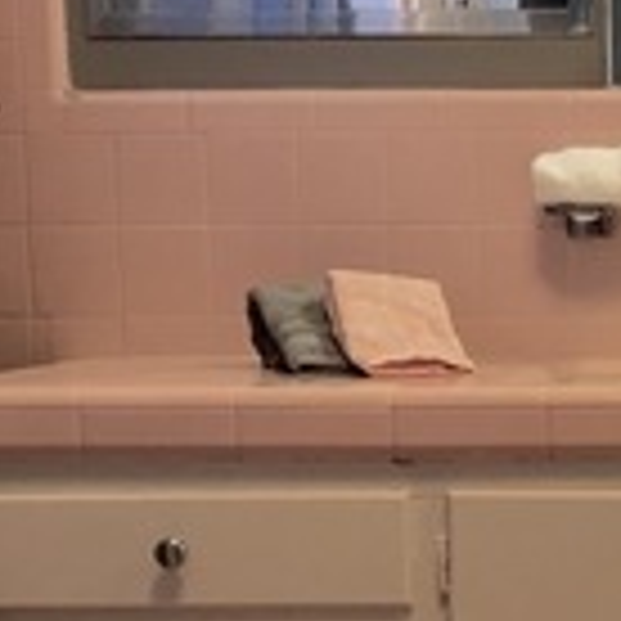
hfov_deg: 14.7
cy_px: 522
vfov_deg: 15.0
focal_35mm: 115
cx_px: 711
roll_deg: -0.3
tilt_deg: -5.6
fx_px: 2334
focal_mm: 3.99
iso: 40
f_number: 1.8
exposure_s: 1/15
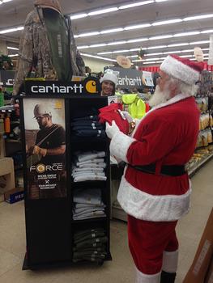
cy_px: 142
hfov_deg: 43.0
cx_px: 106
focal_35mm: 33
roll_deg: -0.6
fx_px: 270
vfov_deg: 55.3
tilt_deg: -9.4
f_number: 2.4
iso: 50
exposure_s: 1/30
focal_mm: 4.12
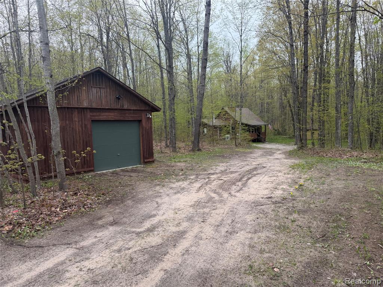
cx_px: 192
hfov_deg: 71.6
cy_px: 144
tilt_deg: -3.6
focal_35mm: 24
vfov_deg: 56.8
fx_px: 266
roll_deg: +2.1
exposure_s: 1/308
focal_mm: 6.76
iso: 80
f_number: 1.78
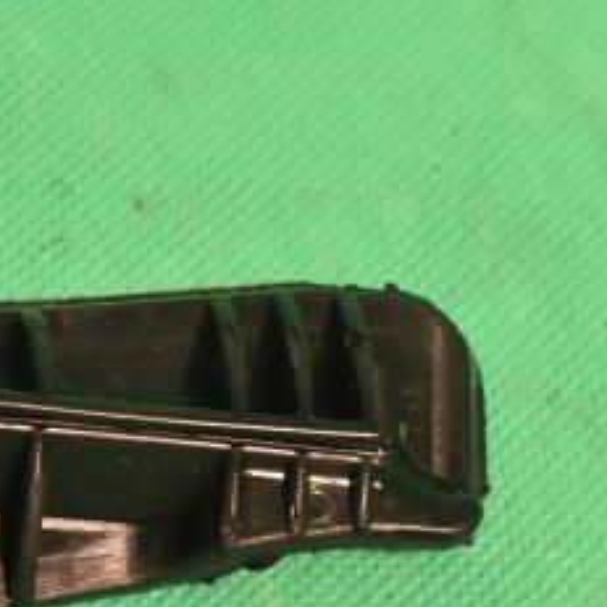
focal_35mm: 182
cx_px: 158
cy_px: 431
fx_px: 3613
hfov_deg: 9.6
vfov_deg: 9.6
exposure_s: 1/100
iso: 2000
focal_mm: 55
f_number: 11
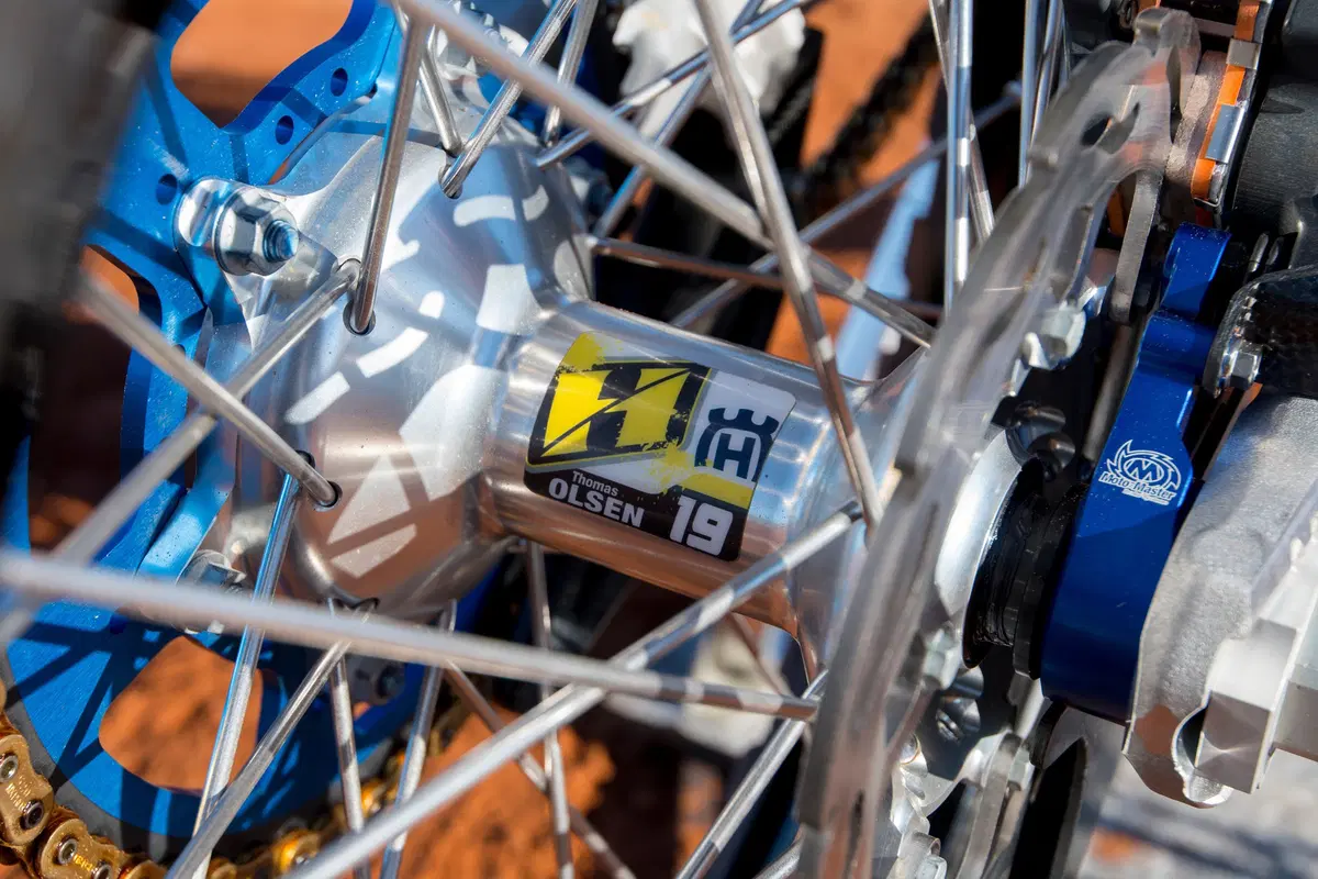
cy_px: 440
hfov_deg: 37.9
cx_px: 659
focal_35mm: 52
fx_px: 1922
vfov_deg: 25.8
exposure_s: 1/1250
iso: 500
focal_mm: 35
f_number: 5
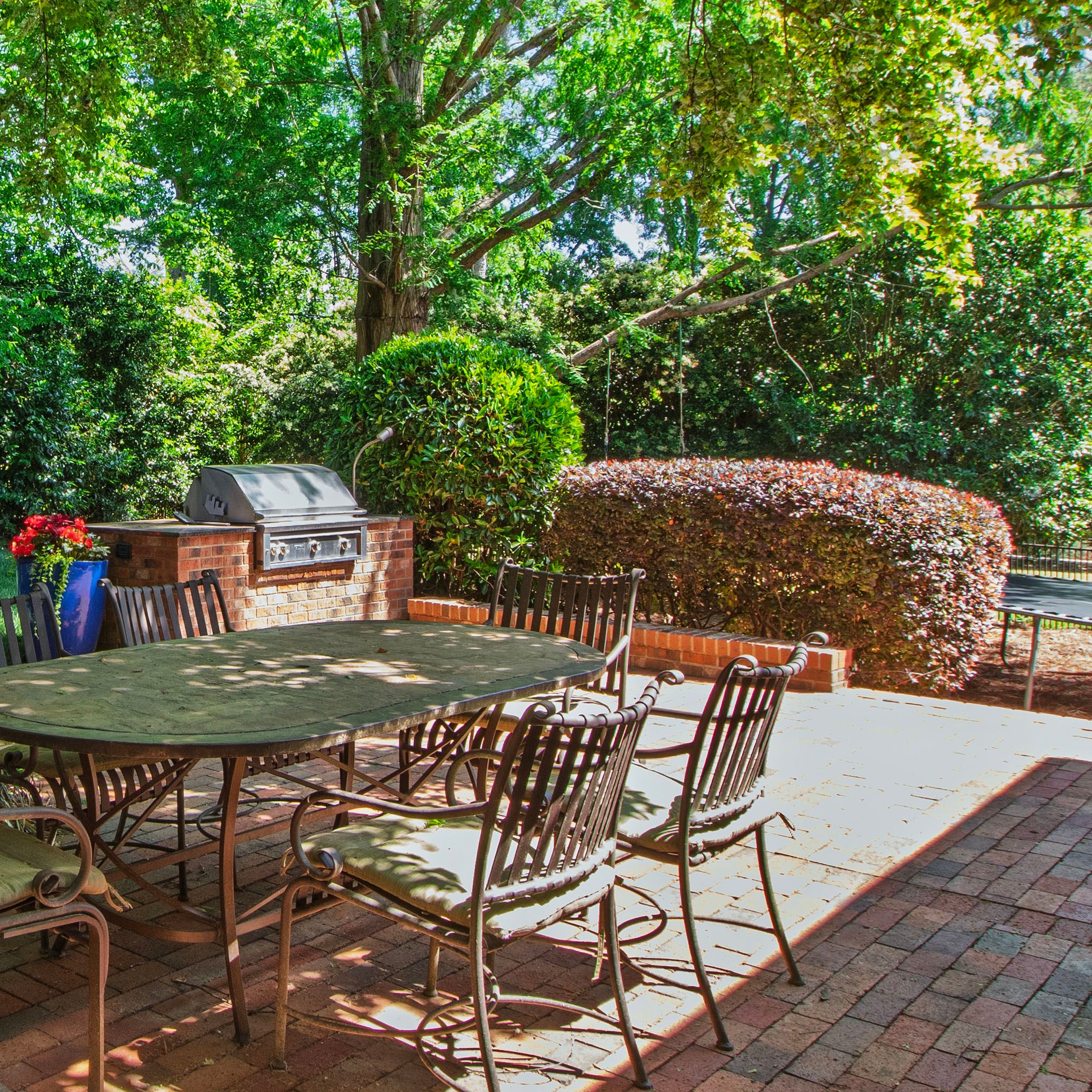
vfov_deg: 46.8
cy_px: 402
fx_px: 1249
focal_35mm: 35
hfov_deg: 43.7
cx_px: 139
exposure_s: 1/40
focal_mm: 10
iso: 320
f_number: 8
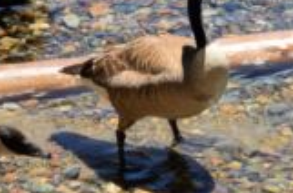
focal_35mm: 191
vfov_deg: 7.1
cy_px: 72
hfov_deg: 10.7
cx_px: 328
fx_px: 1548
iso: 200
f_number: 16
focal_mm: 32
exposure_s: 1/100
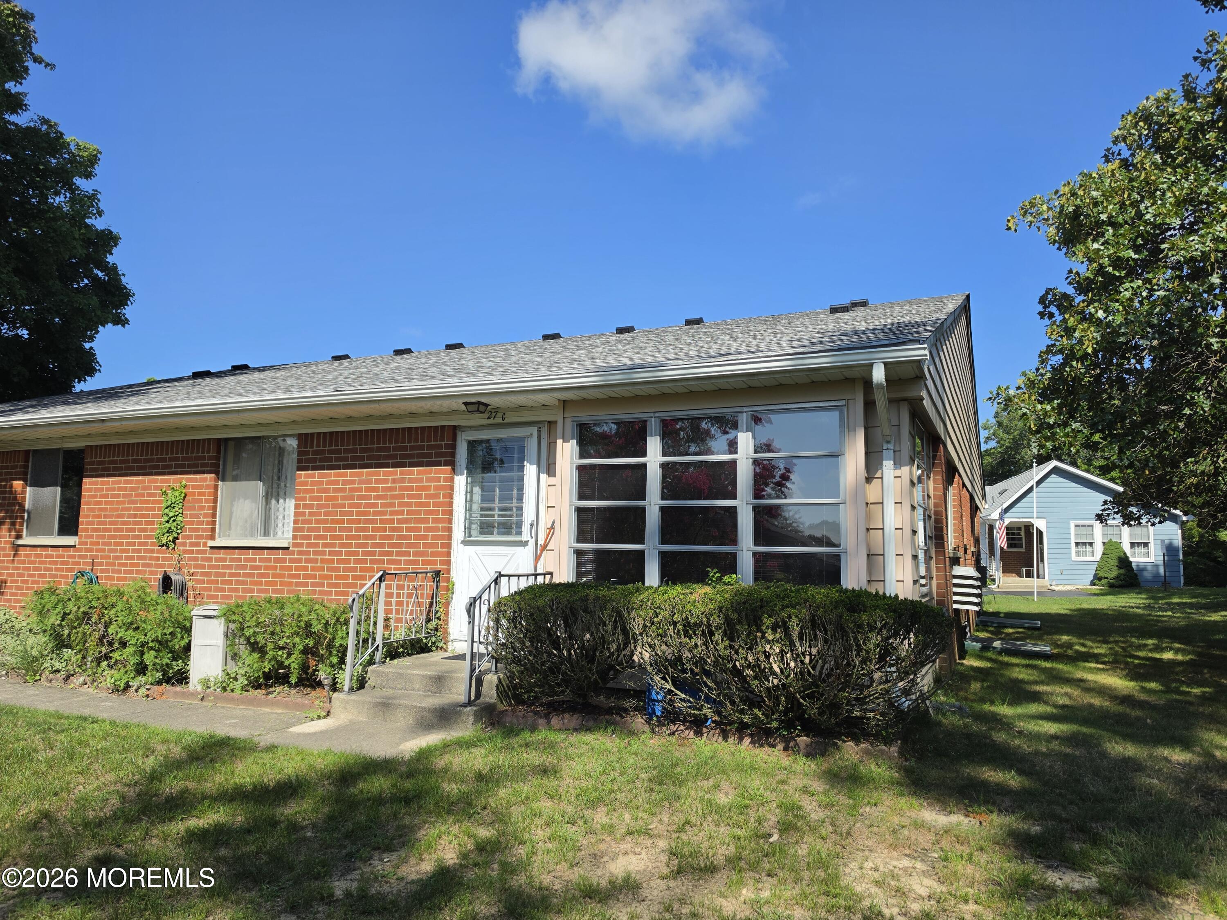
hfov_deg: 73.9
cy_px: 460
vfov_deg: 58.9
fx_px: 815
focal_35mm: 23
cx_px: 614
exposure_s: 1/5775
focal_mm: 6.5
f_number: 1.4
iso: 64
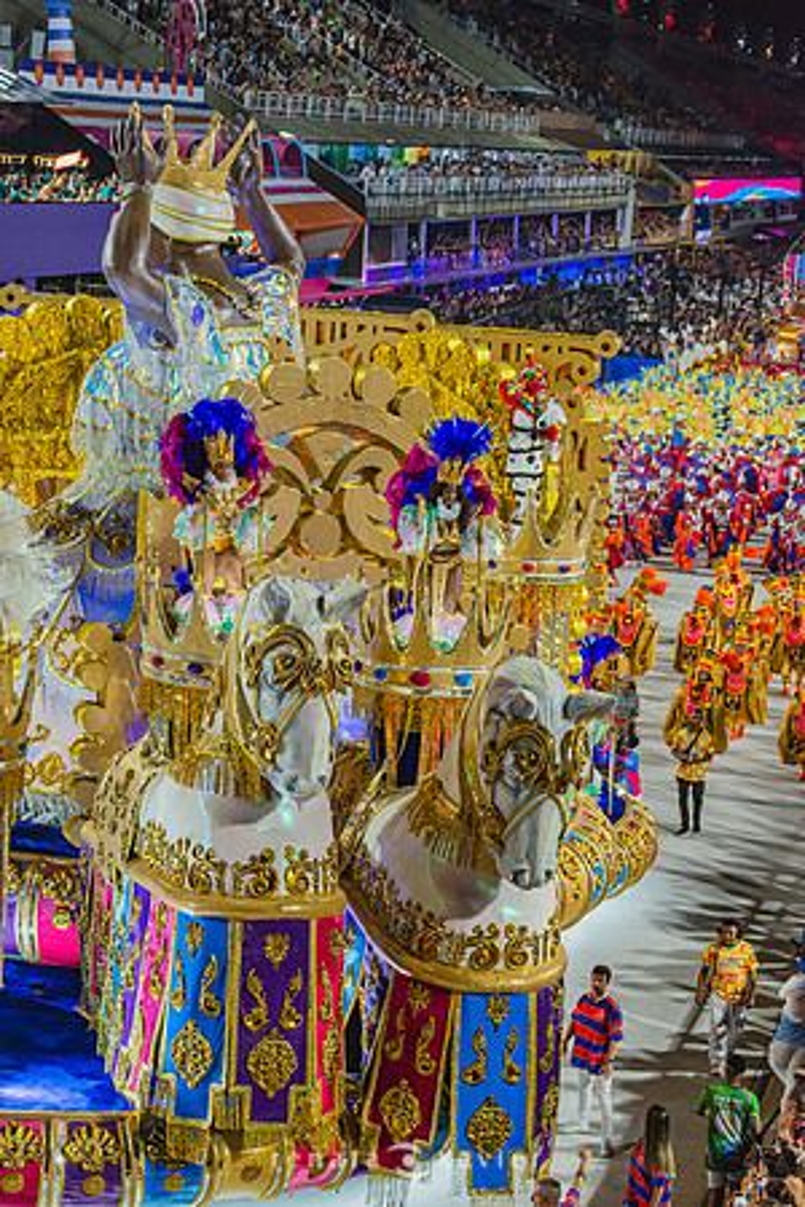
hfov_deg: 14.4
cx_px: 402
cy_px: 604
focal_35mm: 95
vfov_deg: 21.5
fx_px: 3186
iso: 1600
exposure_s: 1/320
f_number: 5
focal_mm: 95
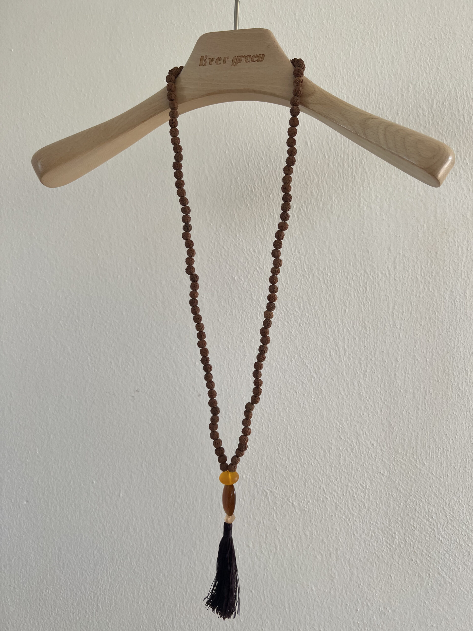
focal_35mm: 26
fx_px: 474
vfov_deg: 67.3
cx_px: 236
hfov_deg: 53.1
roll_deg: +1.6
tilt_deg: -3.4
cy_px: 316
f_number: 1.5
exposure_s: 1/121
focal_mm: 5.7
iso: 40
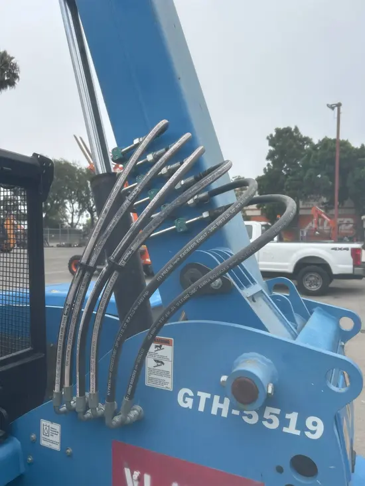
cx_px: 182
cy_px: 243
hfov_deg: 53.1
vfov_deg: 67.3
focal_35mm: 26
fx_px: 365
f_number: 1.5
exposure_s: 1/1901
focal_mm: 5.7
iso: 50
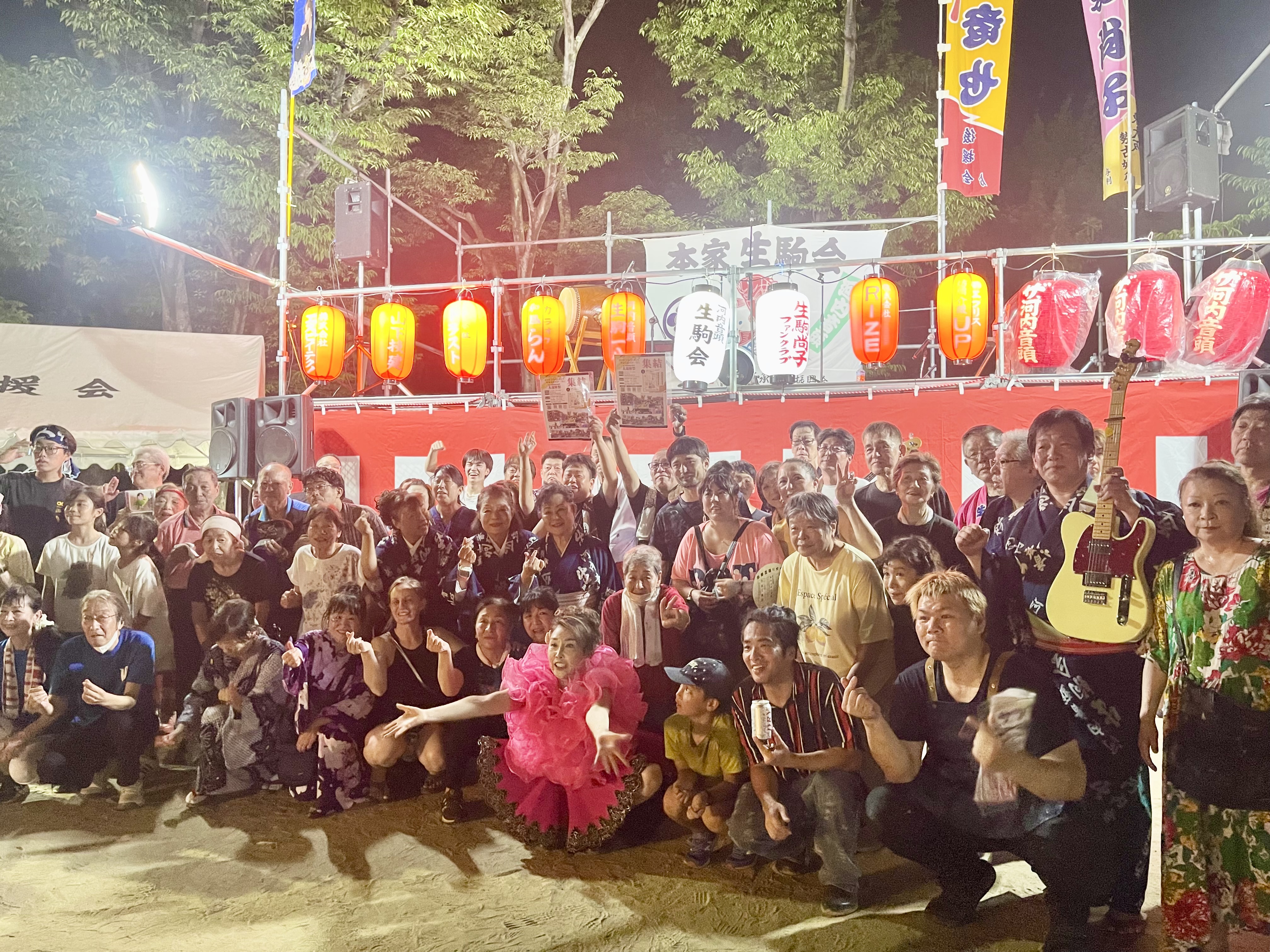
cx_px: 635
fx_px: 917
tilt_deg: +0.4
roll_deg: -0.3
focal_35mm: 25
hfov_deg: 69.4
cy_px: 476
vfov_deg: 54.9
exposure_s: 1/40
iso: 500
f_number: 1.6
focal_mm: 5.1
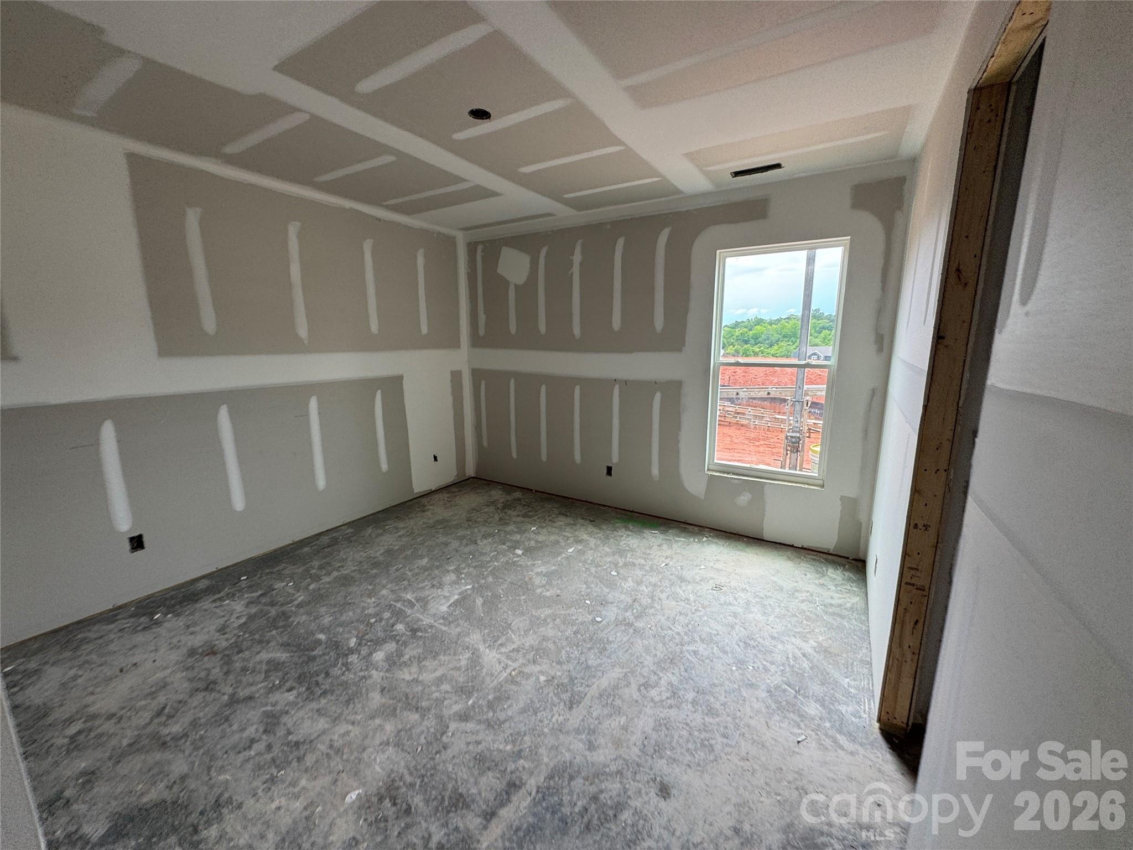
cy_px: 425
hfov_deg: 102.1
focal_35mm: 14
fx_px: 458
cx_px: 566
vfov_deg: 85.7
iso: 50
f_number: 2.2
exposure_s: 1/99
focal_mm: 2.22
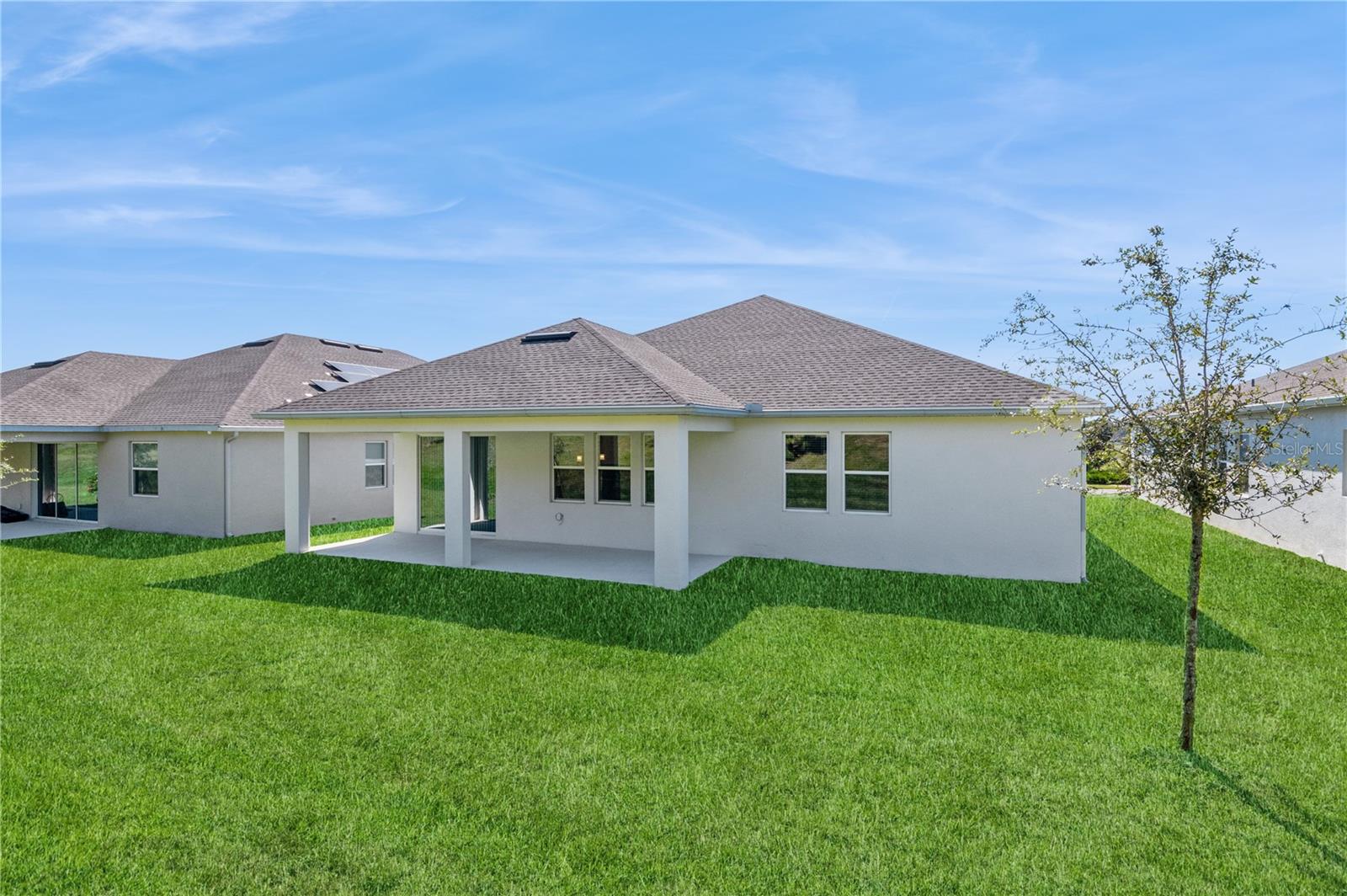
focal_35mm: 18
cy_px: 448
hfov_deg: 90.0
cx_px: 674
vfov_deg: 67.3
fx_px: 673
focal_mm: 12
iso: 200
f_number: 11
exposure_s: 1/320
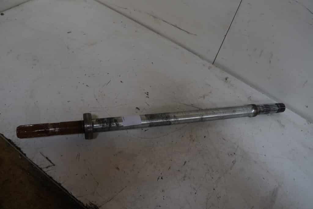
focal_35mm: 27
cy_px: 104
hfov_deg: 67.4
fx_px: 235
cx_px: 156
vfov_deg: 47.9
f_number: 4
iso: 640
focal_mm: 18
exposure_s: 1/60
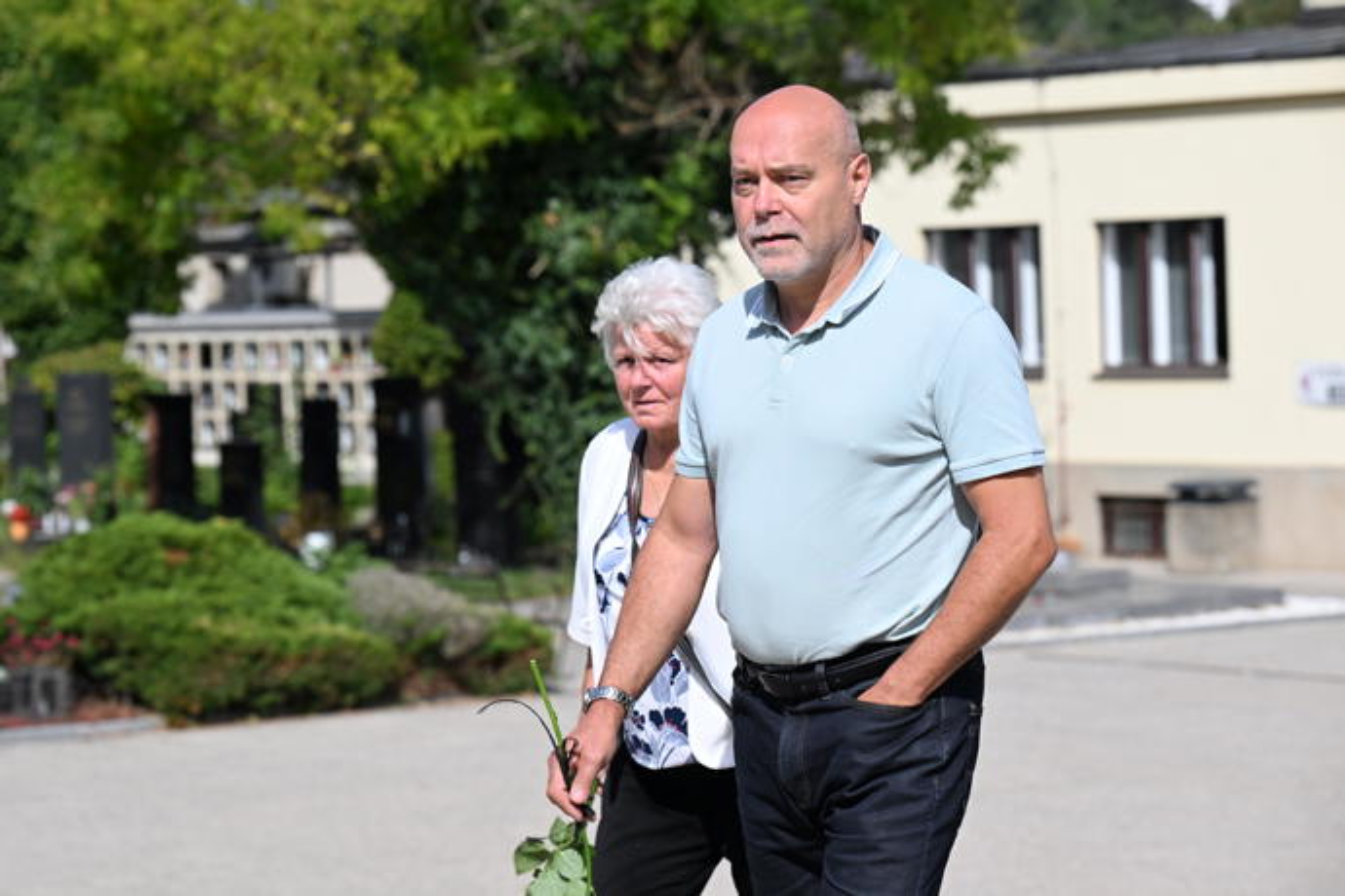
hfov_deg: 19.8
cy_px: 448
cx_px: 672
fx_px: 3848
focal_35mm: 103
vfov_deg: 13.3
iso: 800
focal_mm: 103
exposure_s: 1/5000
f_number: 5.6
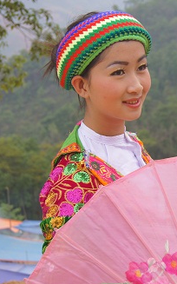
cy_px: 142
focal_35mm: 82
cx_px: 185
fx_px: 632
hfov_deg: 15.6
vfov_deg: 25.3
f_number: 4.5
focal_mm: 35
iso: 200
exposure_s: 1/60
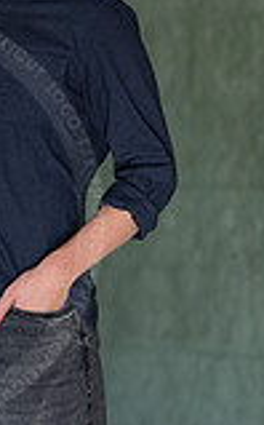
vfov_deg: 5.4
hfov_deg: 3.4
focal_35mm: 390
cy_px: 313
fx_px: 4502
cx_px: -80
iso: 125
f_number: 1.8
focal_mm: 135
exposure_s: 1/320
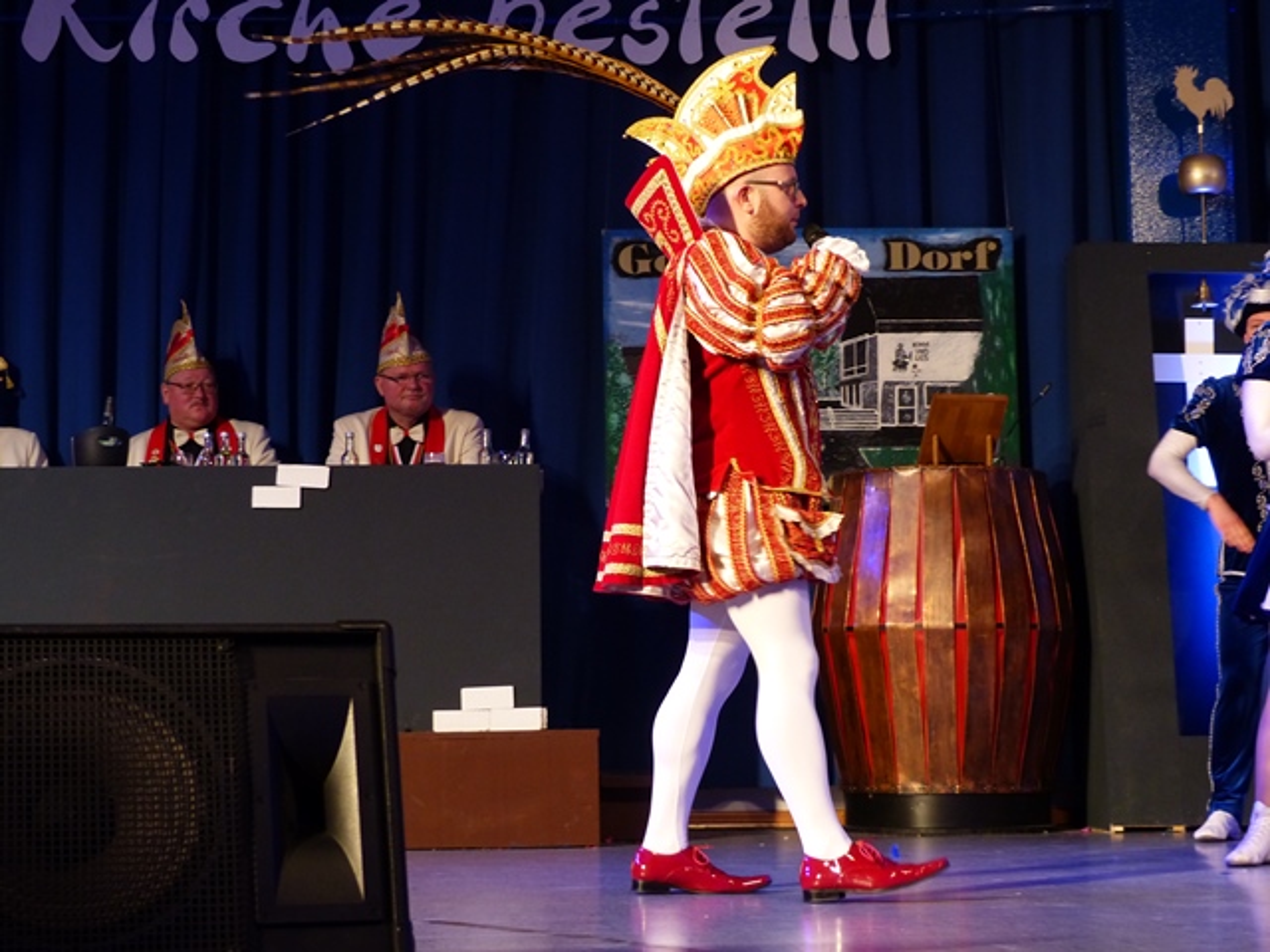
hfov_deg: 27.0
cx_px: 635
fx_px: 2642
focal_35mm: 72
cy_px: 476
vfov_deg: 20.4
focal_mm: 13
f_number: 2.8
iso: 250
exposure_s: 1/60
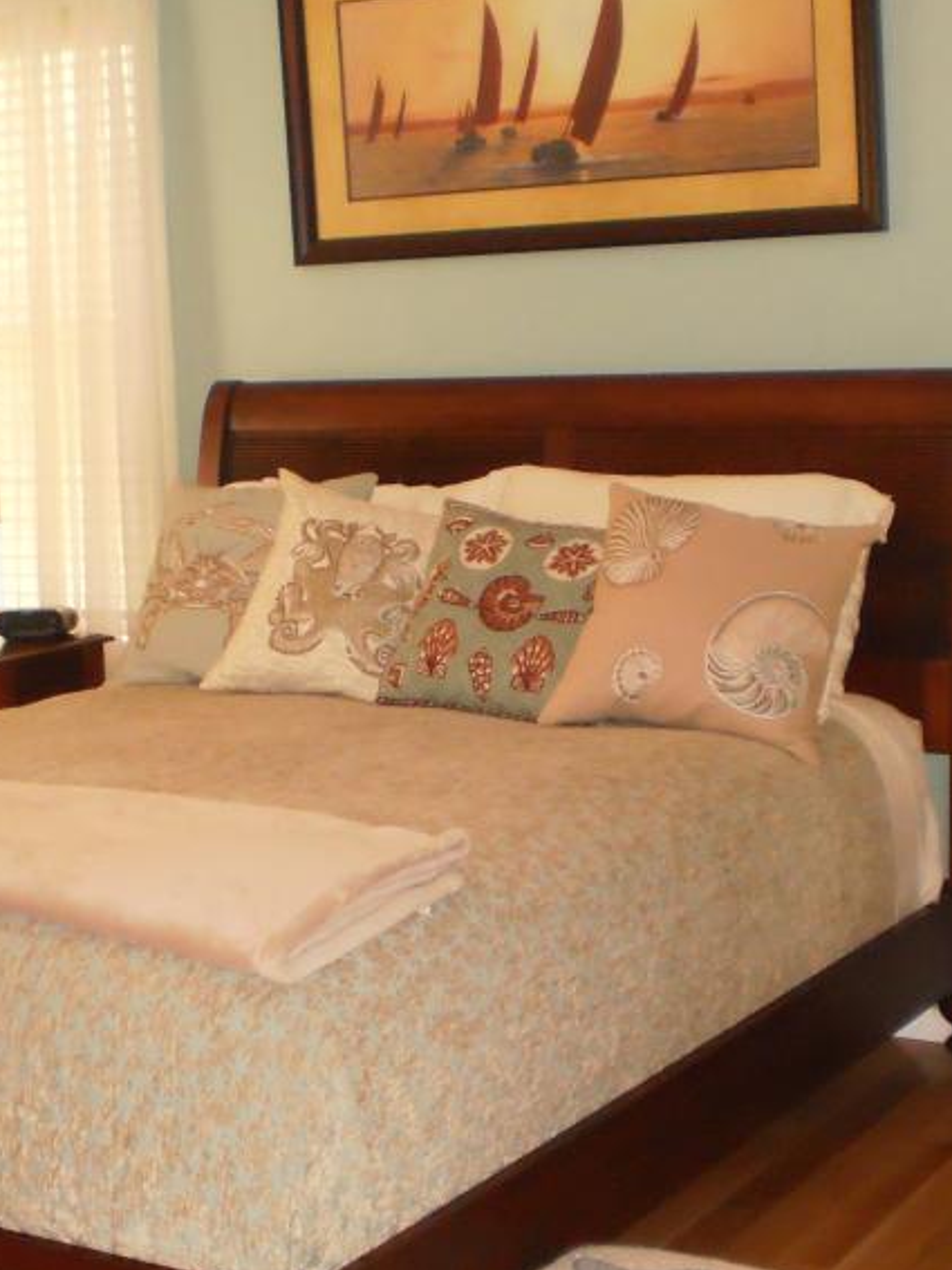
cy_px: 672
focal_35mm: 65
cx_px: 307
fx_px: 2384
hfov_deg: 22.5
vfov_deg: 29.8
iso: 400
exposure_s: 1/30
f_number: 3.1
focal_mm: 6.3
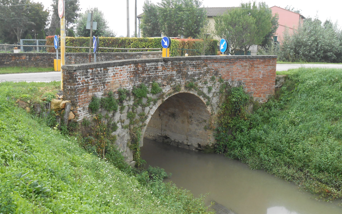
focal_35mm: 43
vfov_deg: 29.8
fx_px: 401
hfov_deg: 46.2
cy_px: 117
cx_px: 169
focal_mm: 6
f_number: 3.9
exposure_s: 1/125
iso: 80
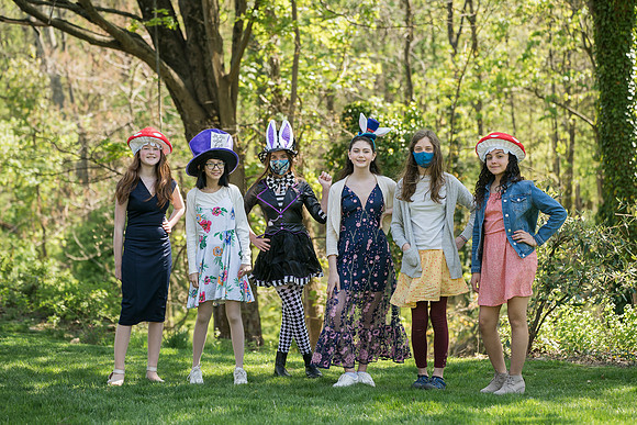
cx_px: 318
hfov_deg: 25.1
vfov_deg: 16.9
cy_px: 212
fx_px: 1434
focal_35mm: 81
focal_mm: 81
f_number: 3.2
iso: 100
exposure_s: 1/400
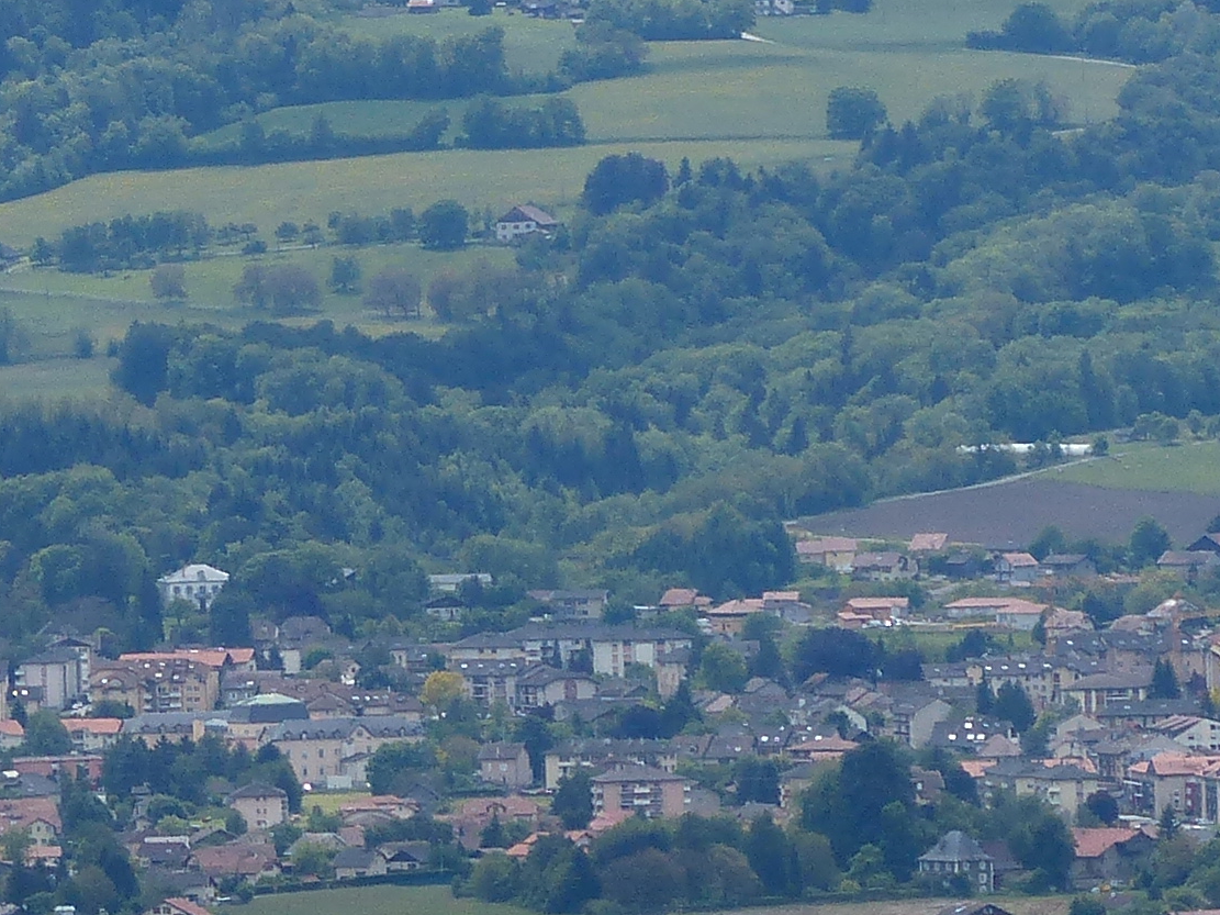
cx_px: -93
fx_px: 28051
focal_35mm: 796
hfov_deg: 2.5
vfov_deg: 1.9
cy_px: 62
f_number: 4
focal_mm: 39.8
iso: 100
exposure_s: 1/1300
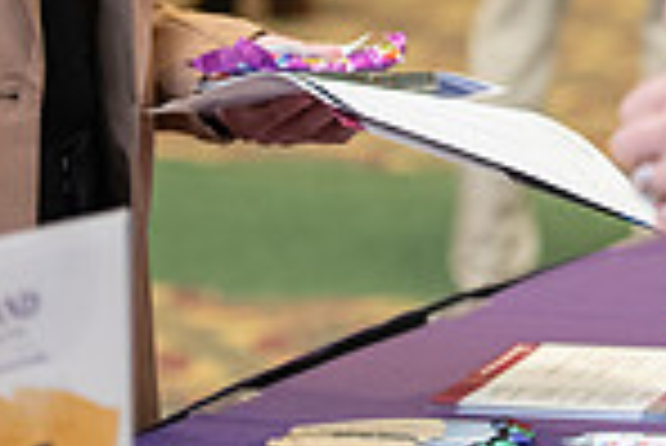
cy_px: -228
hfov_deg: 7.5
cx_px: 490
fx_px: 5074
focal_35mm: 274
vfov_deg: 5.0
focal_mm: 70
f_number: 2.8
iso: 1600
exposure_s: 1/200
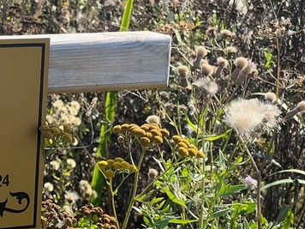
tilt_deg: -12.7
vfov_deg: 8.6
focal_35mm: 173
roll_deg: -3.1
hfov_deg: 11.3
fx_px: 1524
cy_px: 159
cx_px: -27
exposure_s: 1/268
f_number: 2.8
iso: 32
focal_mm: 9
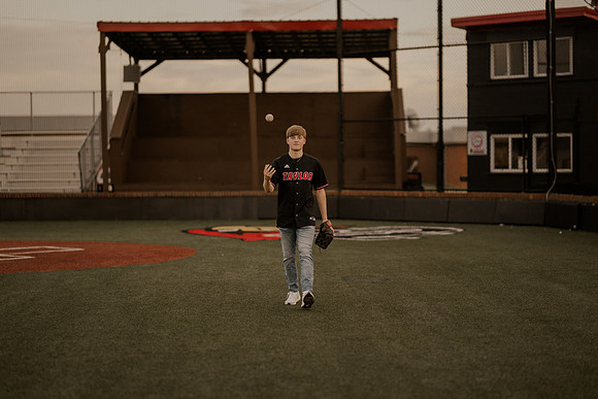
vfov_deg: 15.8
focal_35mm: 87
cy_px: 200
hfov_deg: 23.5
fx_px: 1440
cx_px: 299
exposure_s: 1/3200
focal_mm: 85
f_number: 1.4
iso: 800
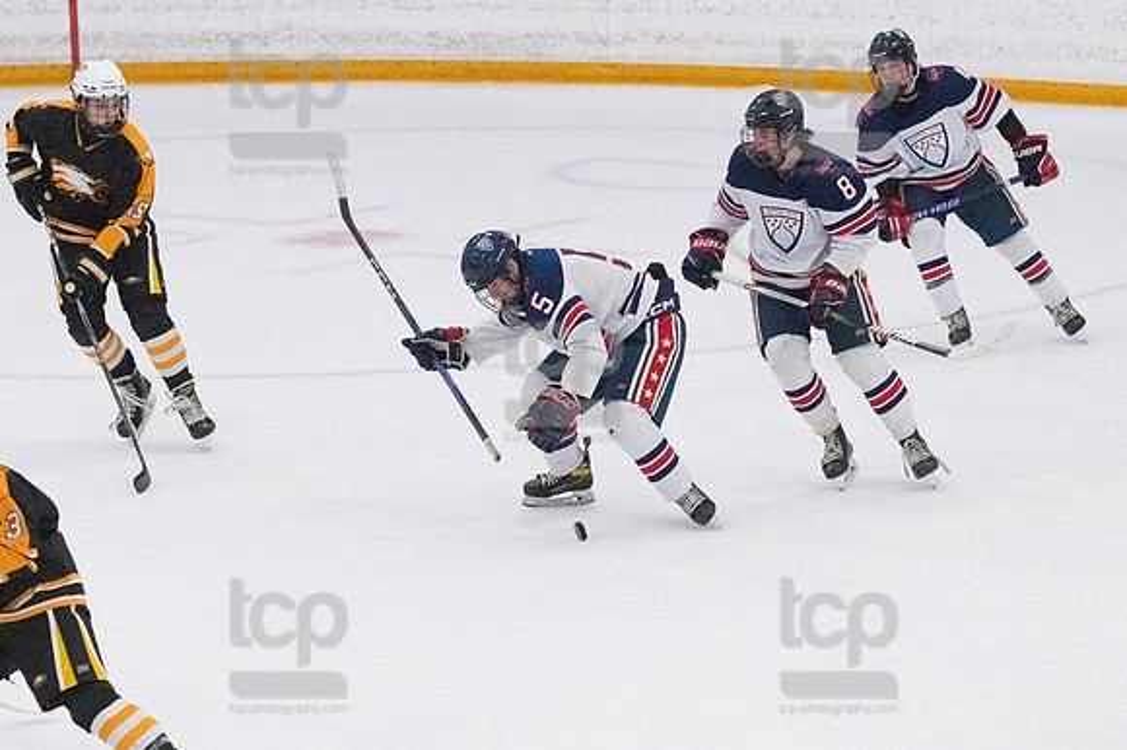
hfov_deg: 8.9
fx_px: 7258
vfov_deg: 5.9
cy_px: 375
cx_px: 564
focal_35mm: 232
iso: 8000
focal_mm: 155
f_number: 5
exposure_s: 1/1600
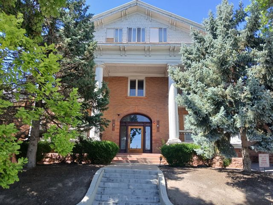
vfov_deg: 53.1
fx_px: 205
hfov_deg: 67.3
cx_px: 136
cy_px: 102
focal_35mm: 26
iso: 20
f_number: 1.8
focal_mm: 3.98
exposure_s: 1/139
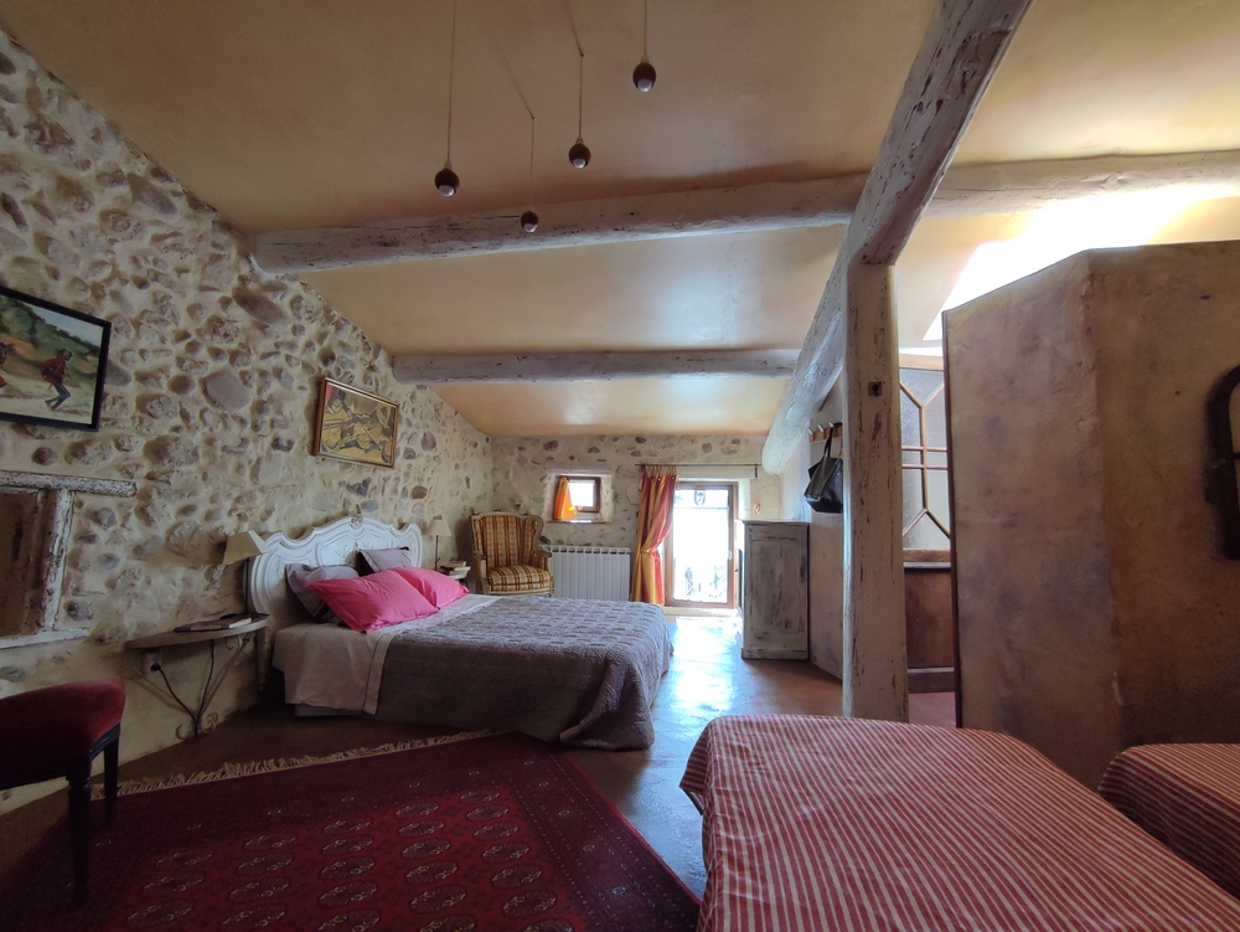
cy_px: 466
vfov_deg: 78.2
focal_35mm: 16
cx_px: 620
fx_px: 573
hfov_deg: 94.5
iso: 99
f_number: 2.2
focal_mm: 1.65
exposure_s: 1/100
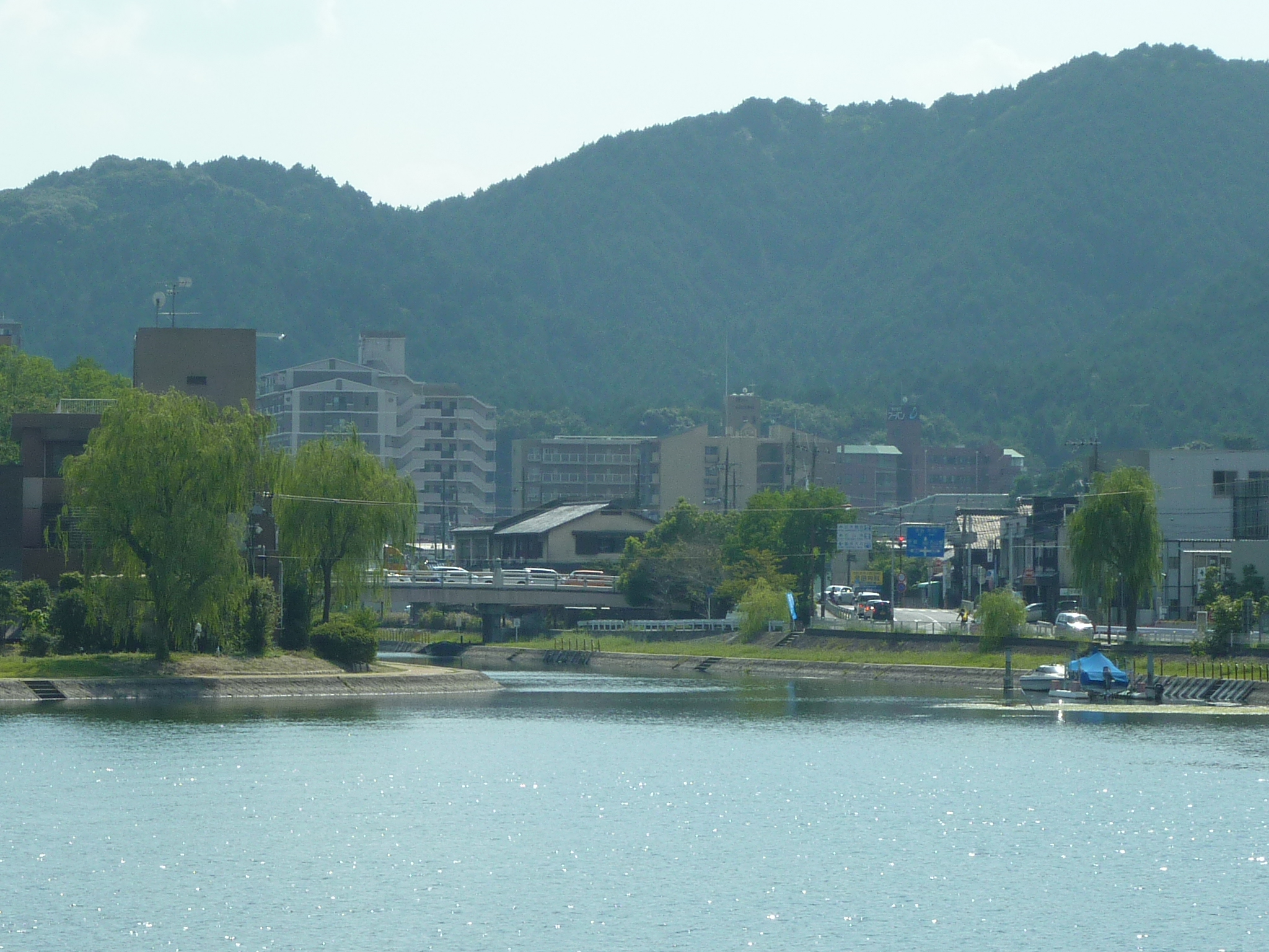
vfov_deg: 9.2
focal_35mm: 161
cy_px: 476
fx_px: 5902
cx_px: 634
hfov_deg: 12.3
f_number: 5.6
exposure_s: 1/500
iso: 80
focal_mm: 14.7
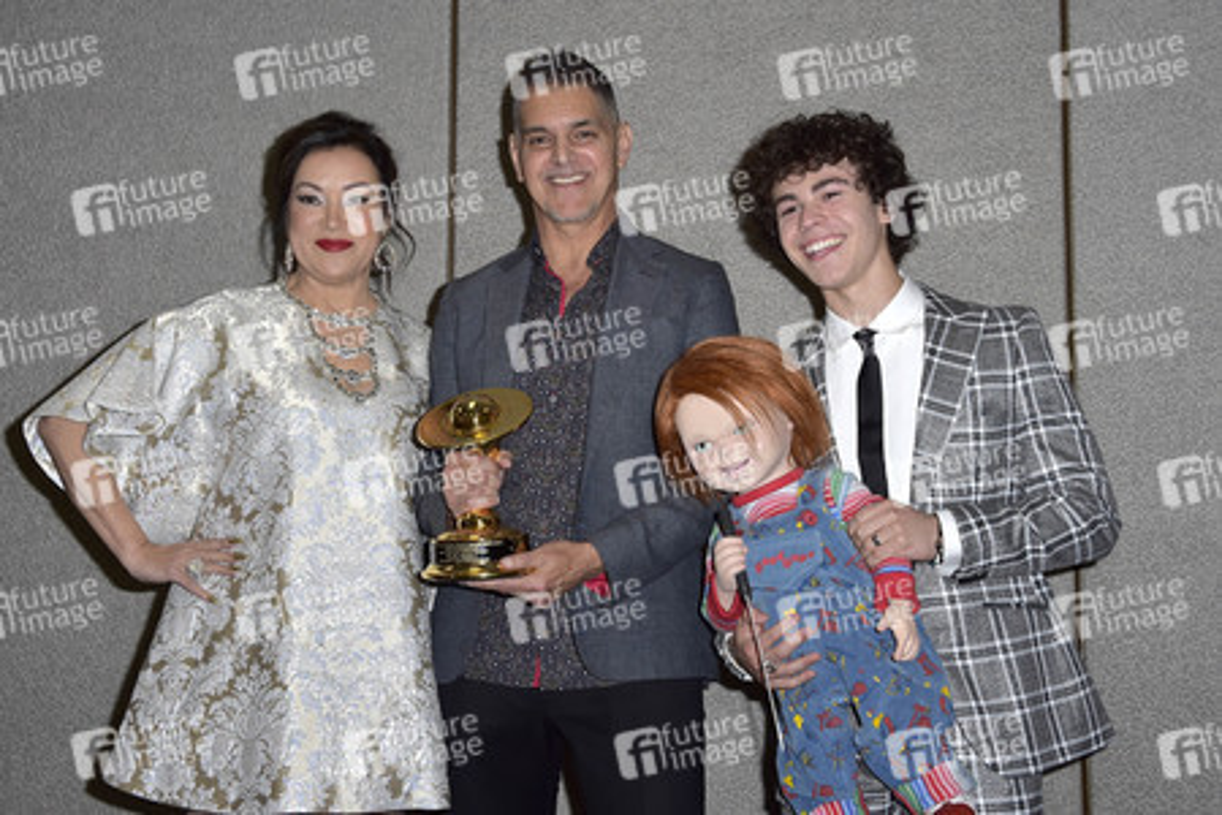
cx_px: 611
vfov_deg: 29.9
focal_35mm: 45
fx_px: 1527
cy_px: 408
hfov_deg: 43.6
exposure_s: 1/250
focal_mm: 45
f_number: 6.3
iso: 500
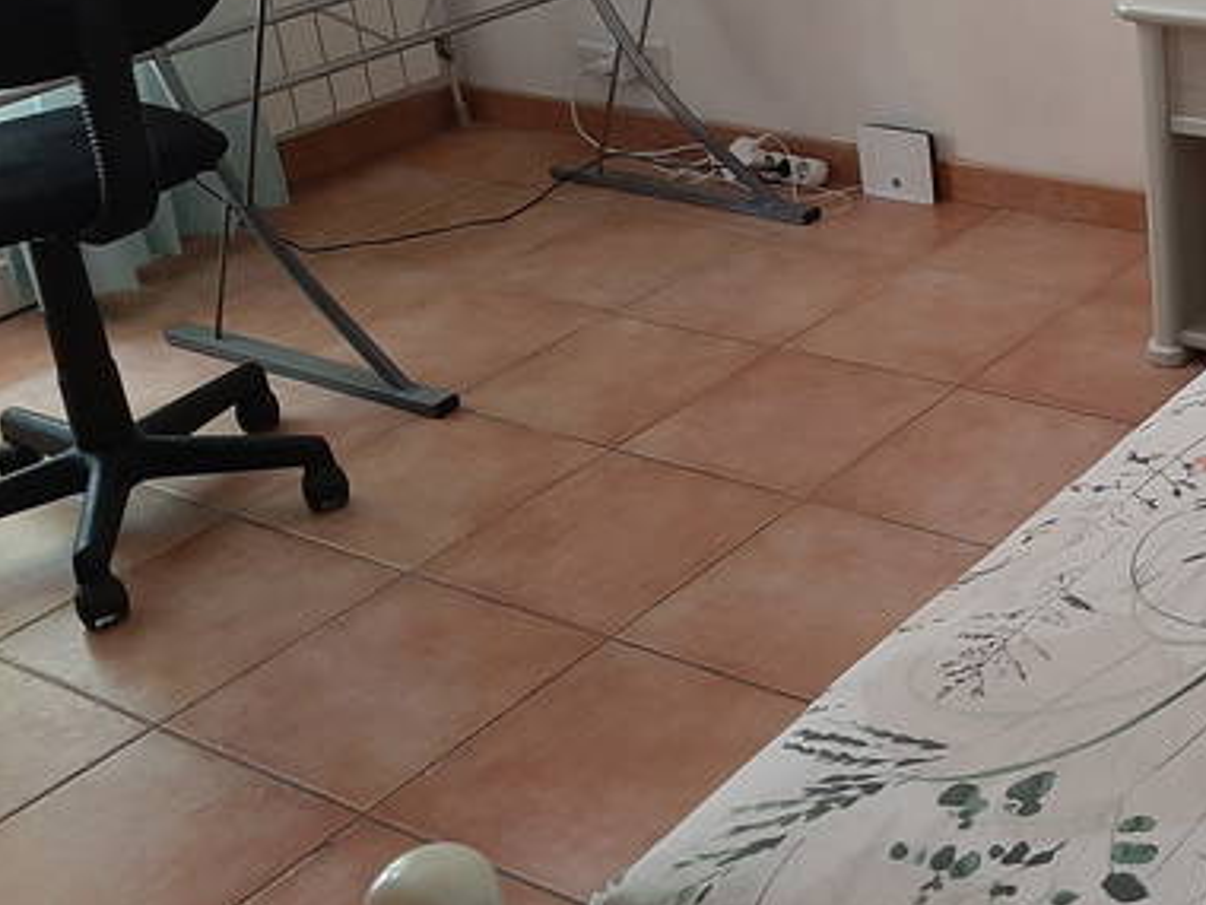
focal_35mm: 54
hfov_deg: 32.3
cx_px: 1247
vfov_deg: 26.5
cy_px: 178
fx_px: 1881
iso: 160
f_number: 1.7
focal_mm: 3.93
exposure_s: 1/33
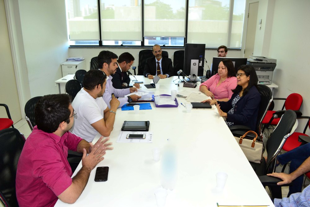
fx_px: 233
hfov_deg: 67.4
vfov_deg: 47.9
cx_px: 155
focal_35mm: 27
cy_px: 104
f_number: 5
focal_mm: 18
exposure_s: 1/50
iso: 800
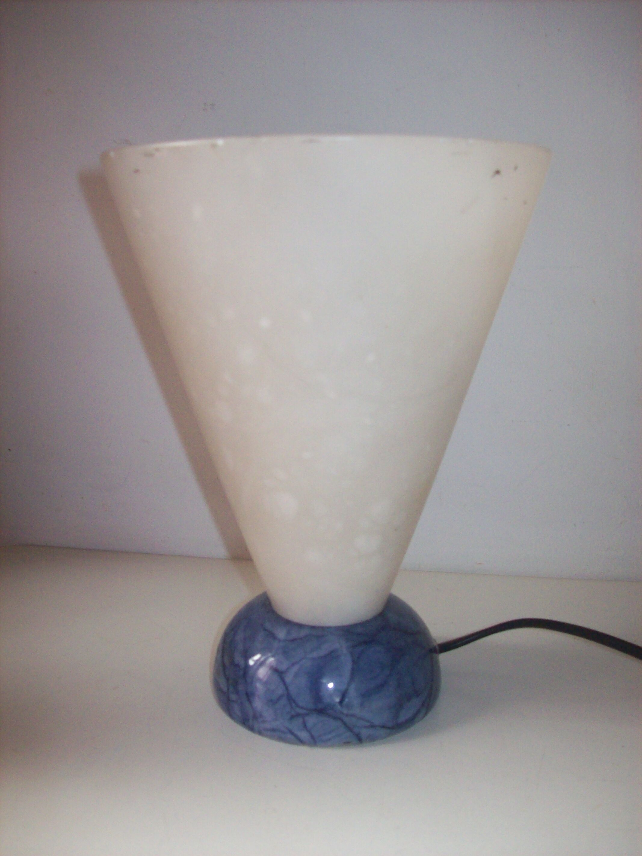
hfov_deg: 39.6
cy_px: 428
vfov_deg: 51.4
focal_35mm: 36
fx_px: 891
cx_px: 321
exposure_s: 1/64
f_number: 2.7
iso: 200
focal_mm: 6
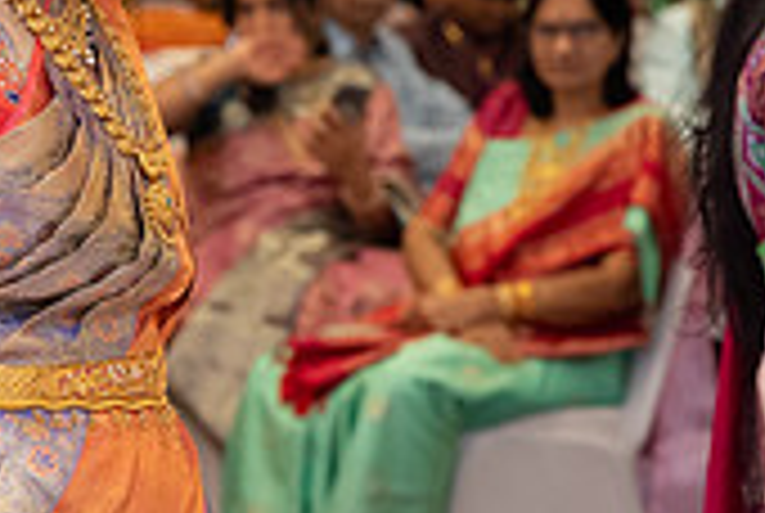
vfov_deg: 5.3
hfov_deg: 7.9
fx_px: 5492
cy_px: 133
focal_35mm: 258
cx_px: -32
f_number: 3.5
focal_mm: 74
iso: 1000
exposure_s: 1/160
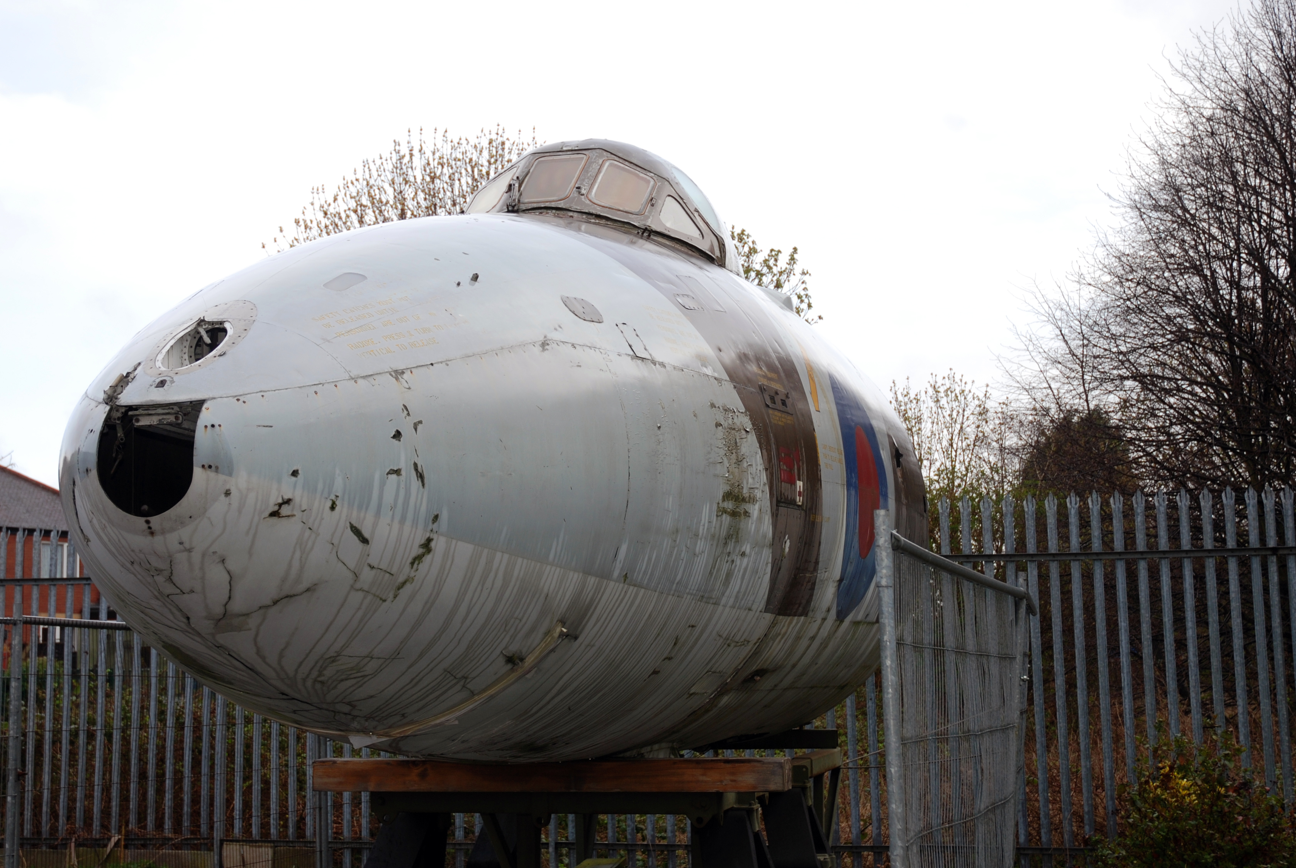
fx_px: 2183
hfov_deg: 33.0
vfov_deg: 22.5
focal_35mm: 61
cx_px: 593
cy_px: 420
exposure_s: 1/200
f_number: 5.6
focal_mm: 35
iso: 100
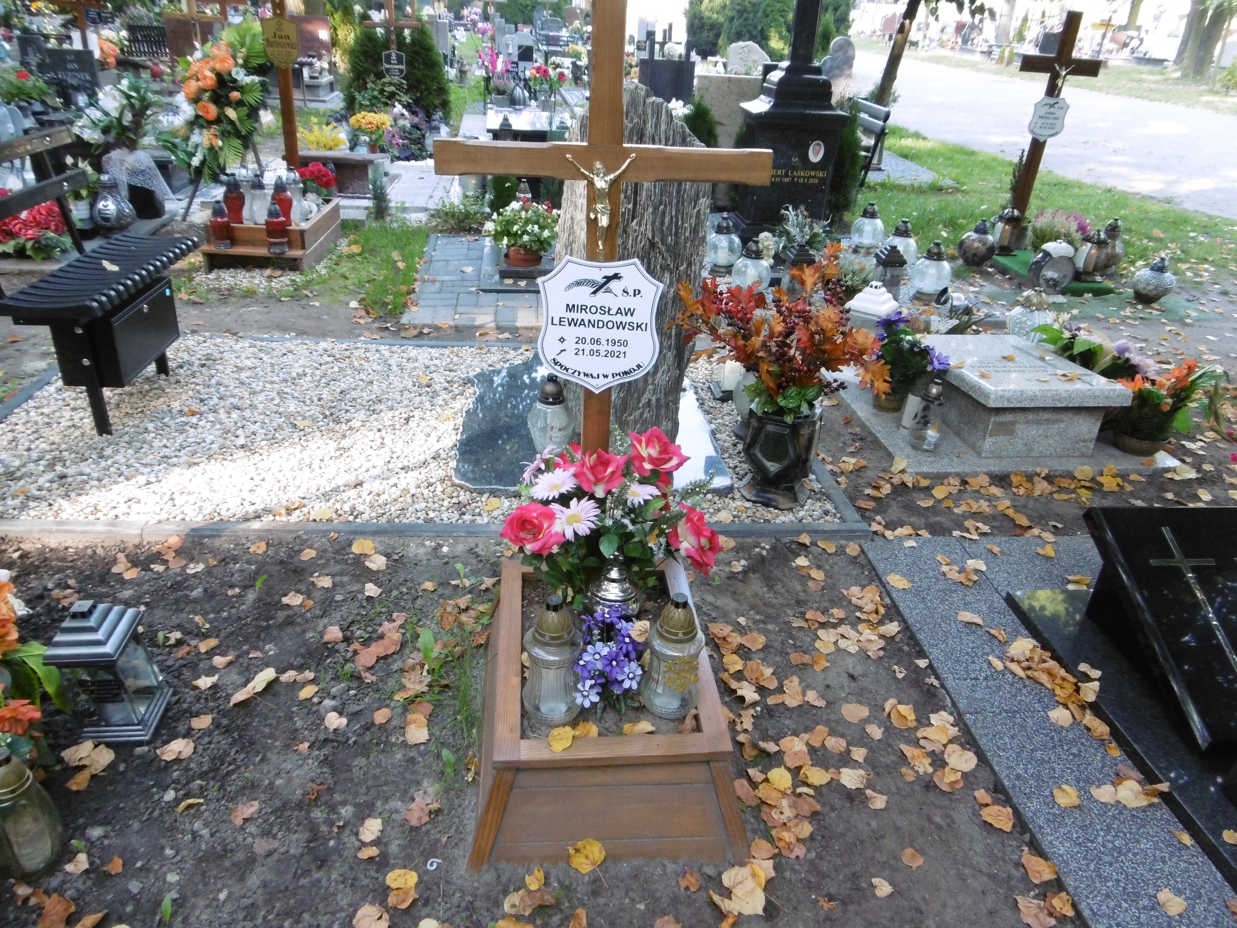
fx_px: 858
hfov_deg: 71.6
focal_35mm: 24
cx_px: 618
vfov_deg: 56.8
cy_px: 464
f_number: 3.1
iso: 200
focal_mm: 4.3
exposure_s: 1/60
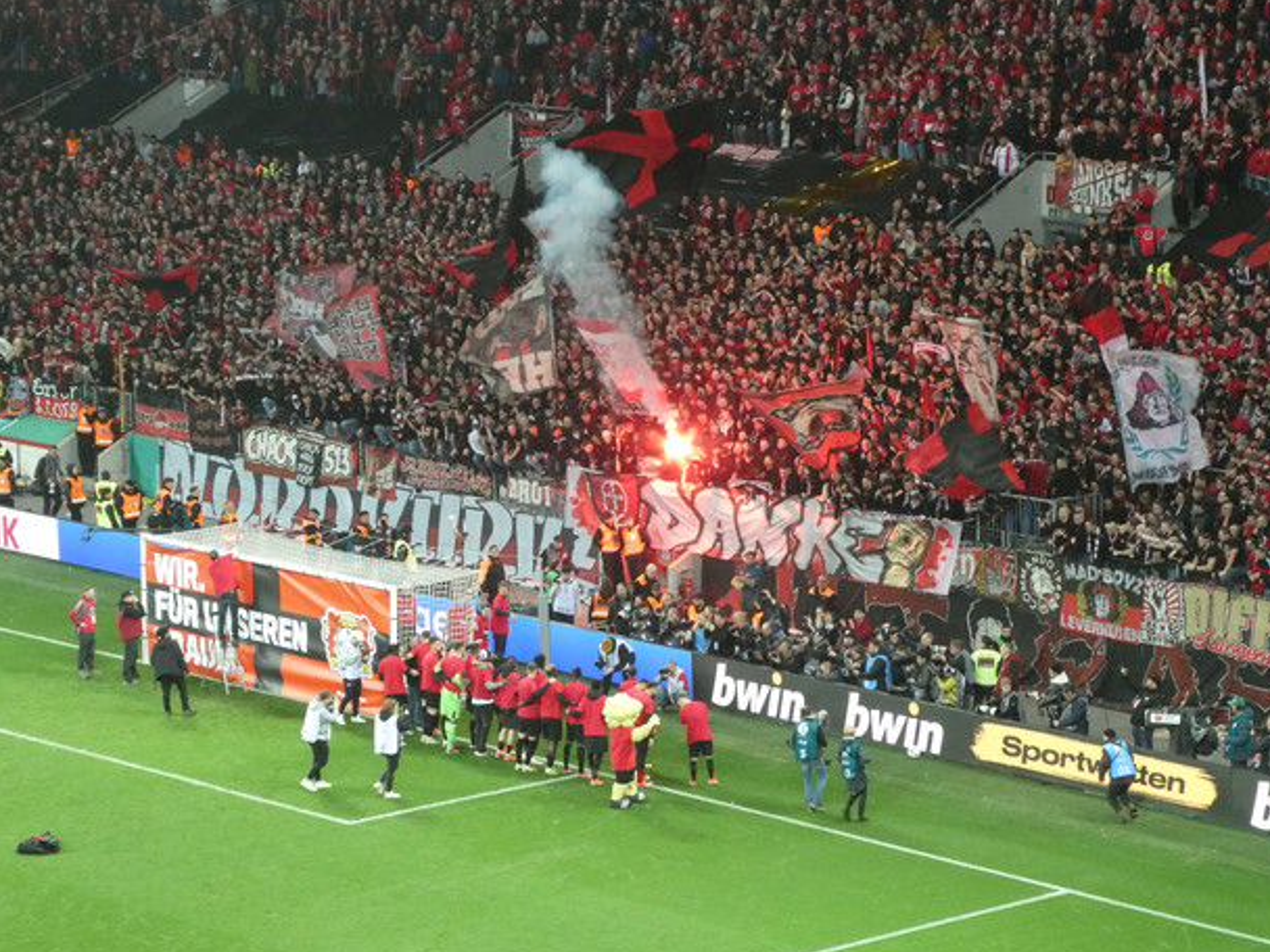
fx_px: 4439
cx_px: 664
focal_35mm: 121
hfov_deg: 16.3
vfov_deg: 12.2
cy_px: 495
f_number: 5.1
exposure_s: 1/80
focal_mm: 20.6
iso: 800
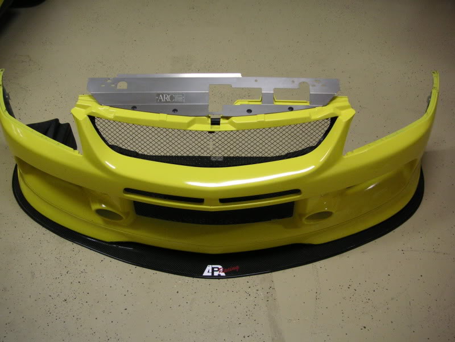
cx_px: 228
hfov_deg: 50.1
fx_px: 486
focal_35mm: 37
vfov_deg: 38.7
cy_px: 171
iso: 100
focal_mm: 6.1
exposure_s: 1/10
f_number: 2.8
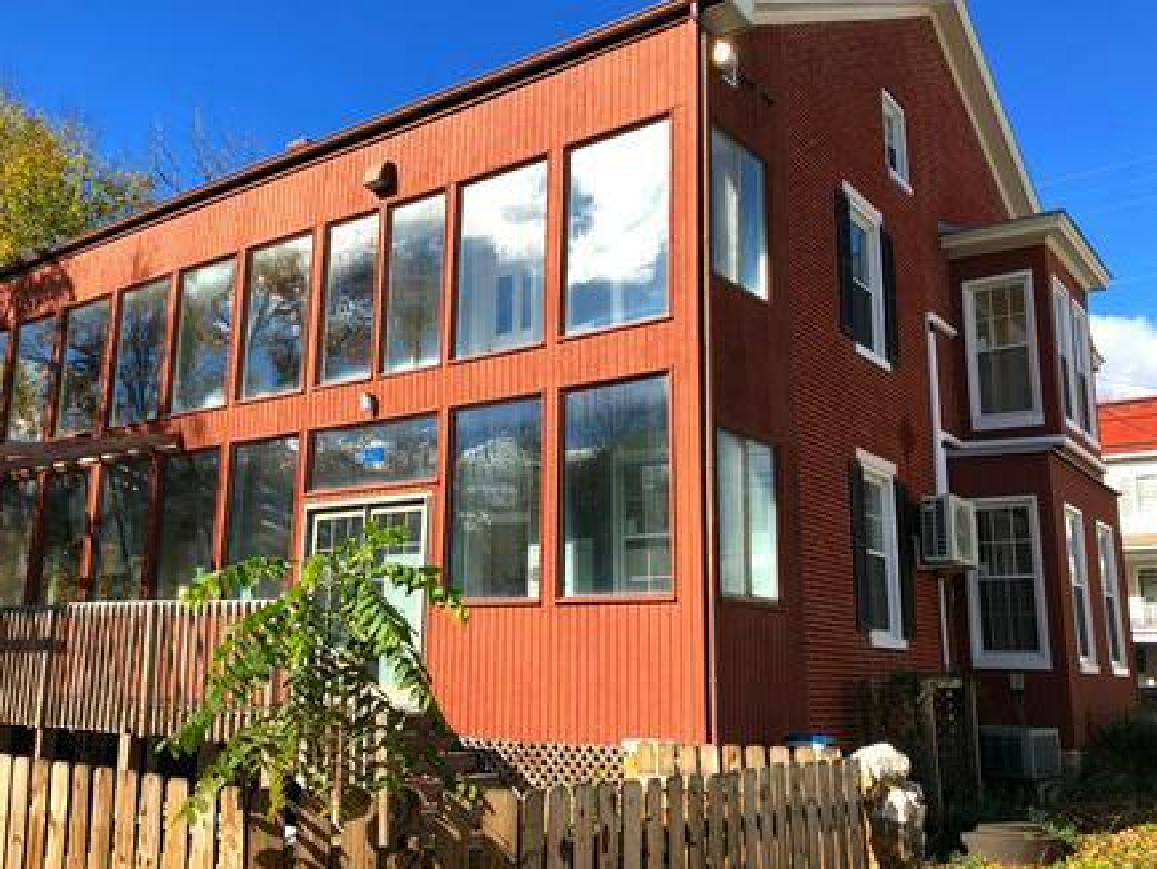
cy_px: 427
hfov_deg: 55.2
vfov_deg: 43.0
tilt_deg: +10.2
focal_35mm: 33
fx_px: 1104
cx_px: 512
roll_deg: -1.7
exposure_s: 1/1200
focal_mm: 3.99
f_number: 1.8
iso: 20
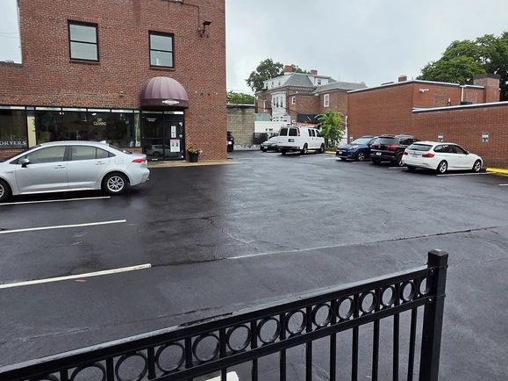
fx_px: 337
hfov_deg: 73.9
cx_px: 268
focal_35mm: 23
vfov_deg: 58.7
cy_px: 165
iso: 100
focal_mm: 2.2
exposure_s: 1/1614
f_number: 2.2
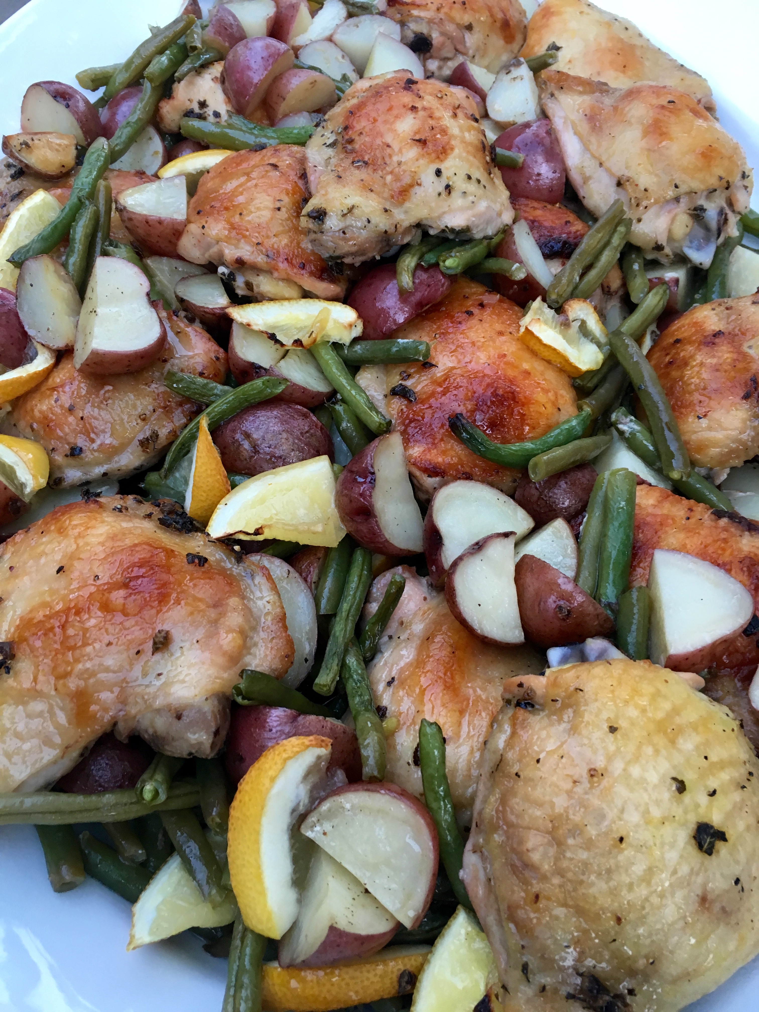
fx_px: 848
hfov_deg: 48.2
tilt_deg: -56.2
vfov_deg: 61.7
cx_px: 380
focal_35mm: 29
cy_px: 506
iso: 32
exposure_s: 1/30
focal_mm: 4.15
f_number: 2.2
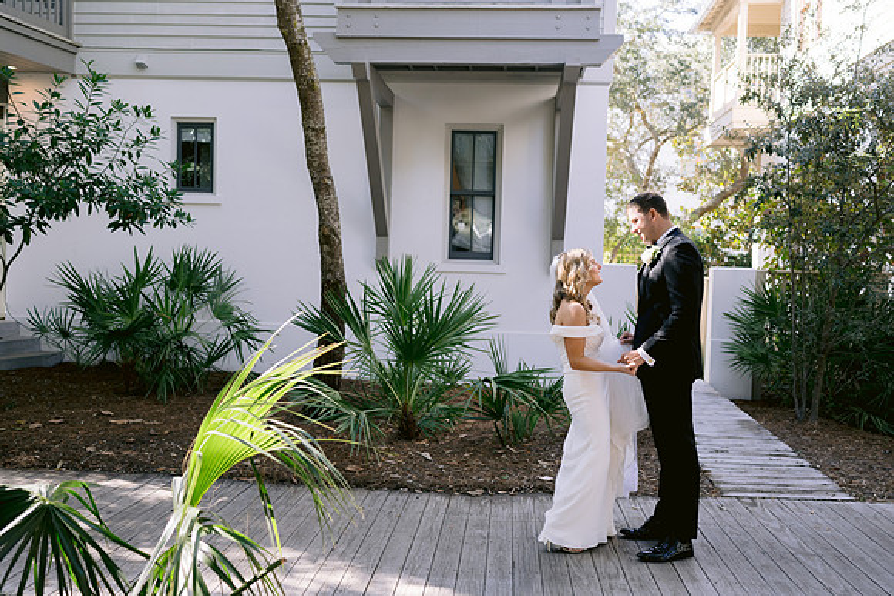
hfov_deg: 52.2
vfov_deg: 36.2
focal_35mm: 37
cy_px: 298
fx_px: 913
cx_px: 447
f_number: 2.8
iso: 200
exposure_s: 1/400
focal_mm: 35
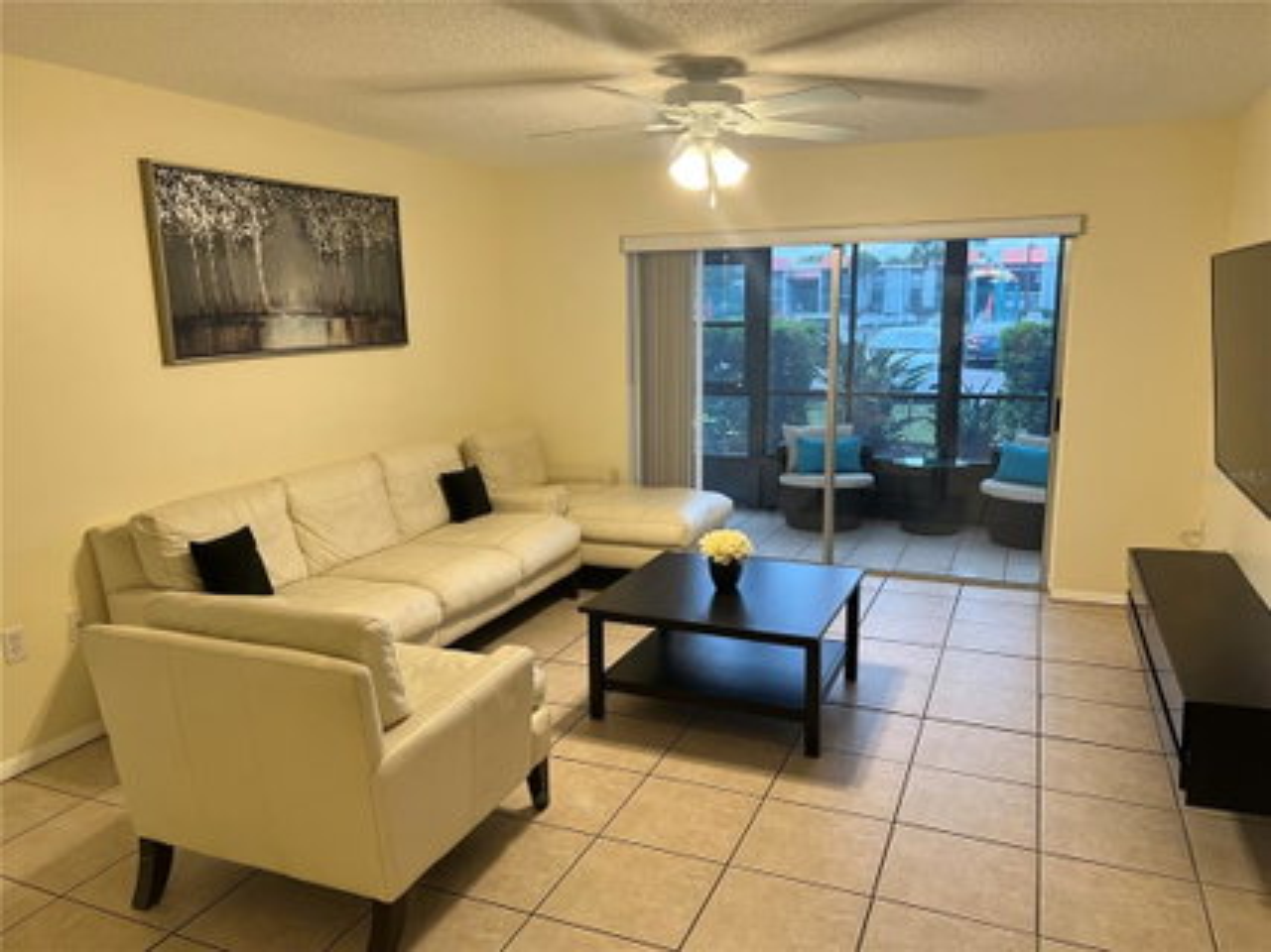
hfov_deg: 67.3
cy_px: 476
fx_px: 954
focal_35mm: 26
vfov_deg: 53.0
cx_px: 636
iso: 125
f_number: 1.5
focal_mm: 5.7
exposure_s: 1/120
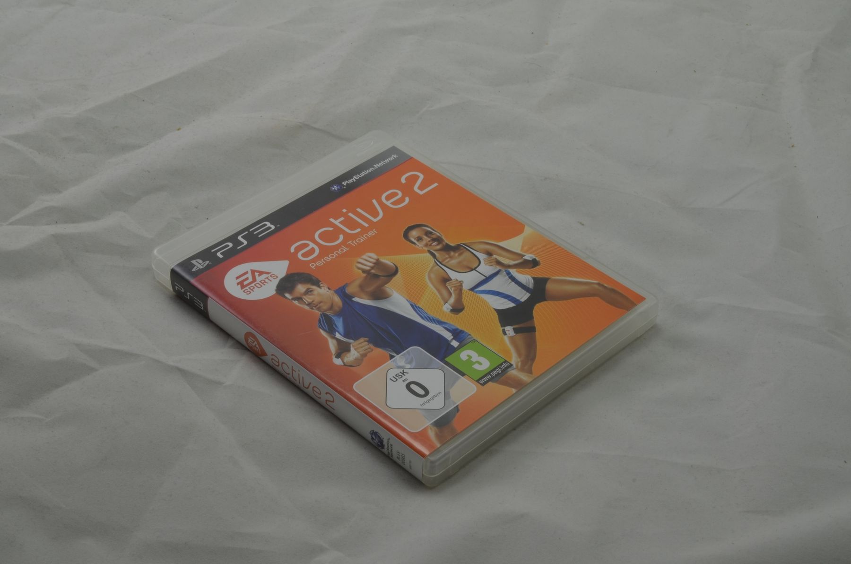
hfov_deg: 33.5
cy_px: 282
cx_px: 426
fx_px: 1416
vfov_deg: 22.5
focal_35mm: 60
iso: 100
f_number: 20
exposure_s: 1/3
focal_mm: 40
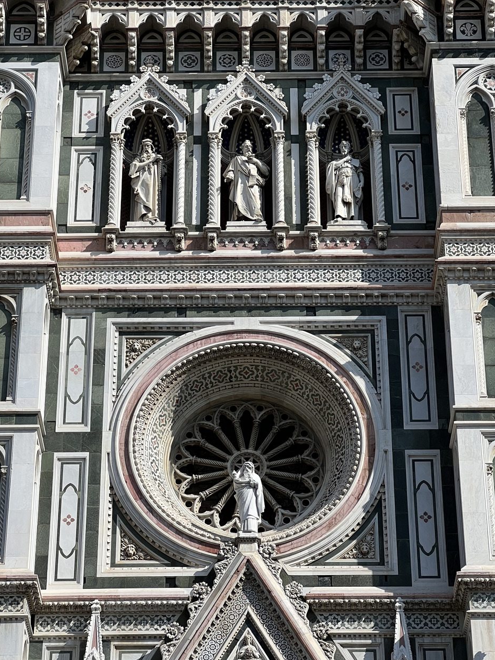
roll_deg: +0.0
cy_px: 330
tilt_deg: +30.8
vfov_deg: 19.8
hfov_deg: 14.9
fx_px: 1888
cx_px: 256
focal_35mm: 99
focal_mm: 9
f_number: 2.8
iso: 32
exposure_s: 1/943
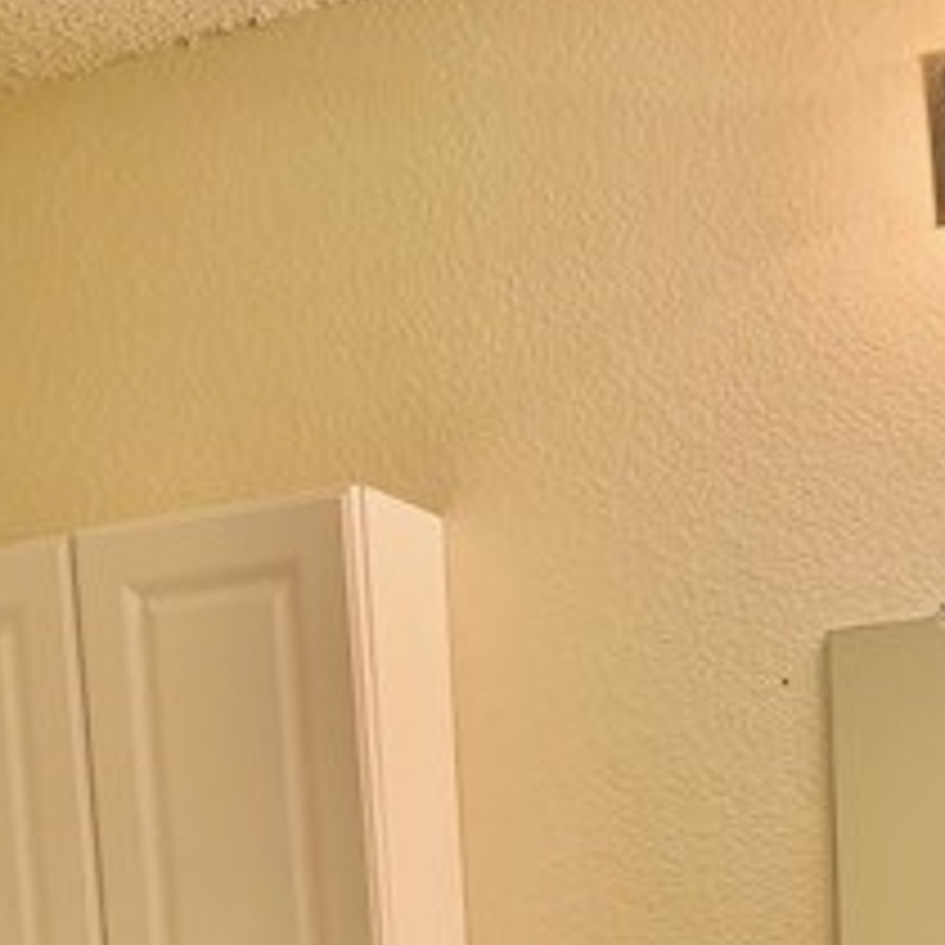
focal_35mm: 70
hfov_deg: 24.6
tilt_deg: -5.2
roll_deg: +2.9
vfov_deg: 21.9
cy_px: 1269
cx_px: 612
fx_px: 2162
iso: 125
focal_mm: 4.25
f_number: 1.8
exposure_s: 1/60
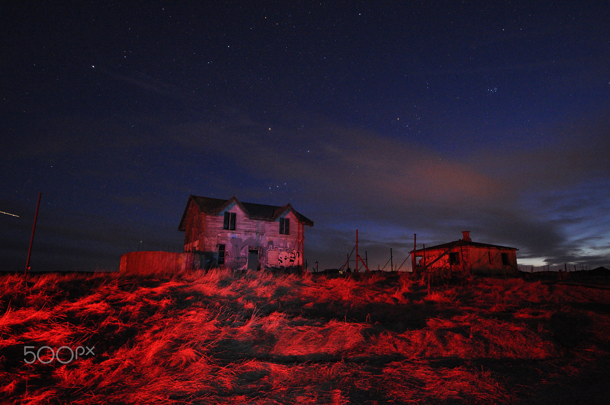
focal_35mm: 20
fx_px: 330
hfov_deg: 85.5
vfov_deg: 63.1
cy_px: 202
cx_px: 305
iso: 2000
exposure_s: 8
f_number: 4
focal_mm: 13
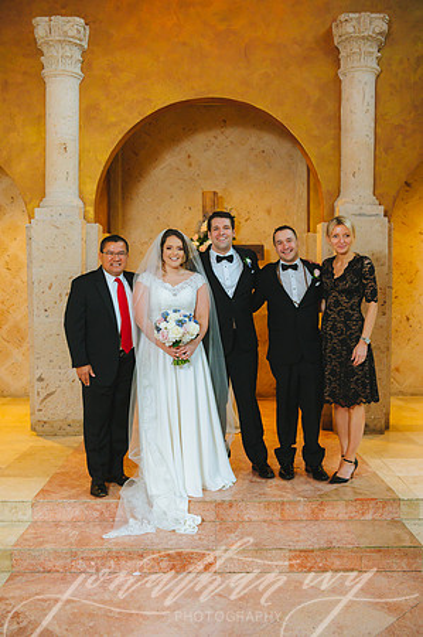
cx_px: 212
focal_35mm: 35
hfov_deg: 37.8
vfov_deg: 54.5
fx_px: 618
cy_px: 318
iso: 4000
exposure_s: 1/160
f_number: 4
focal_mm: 35
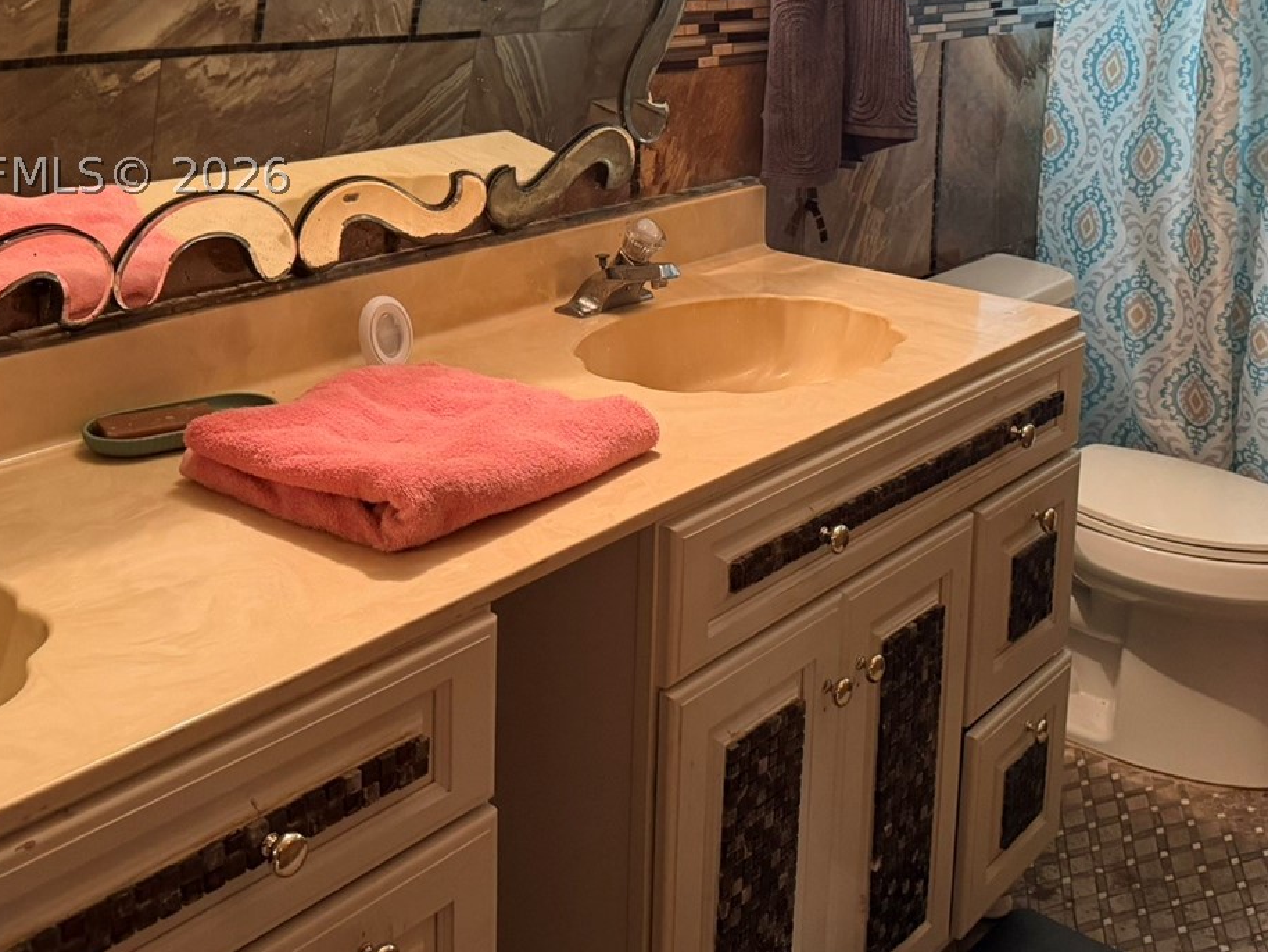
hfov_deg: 44.7
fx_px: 1539
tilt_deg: -9.4
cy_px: 175
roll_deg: -1.6
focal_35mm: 42
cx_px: 714
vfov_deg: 33.3
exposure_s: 1/60
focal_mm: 6.76
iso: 640
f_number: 1.78
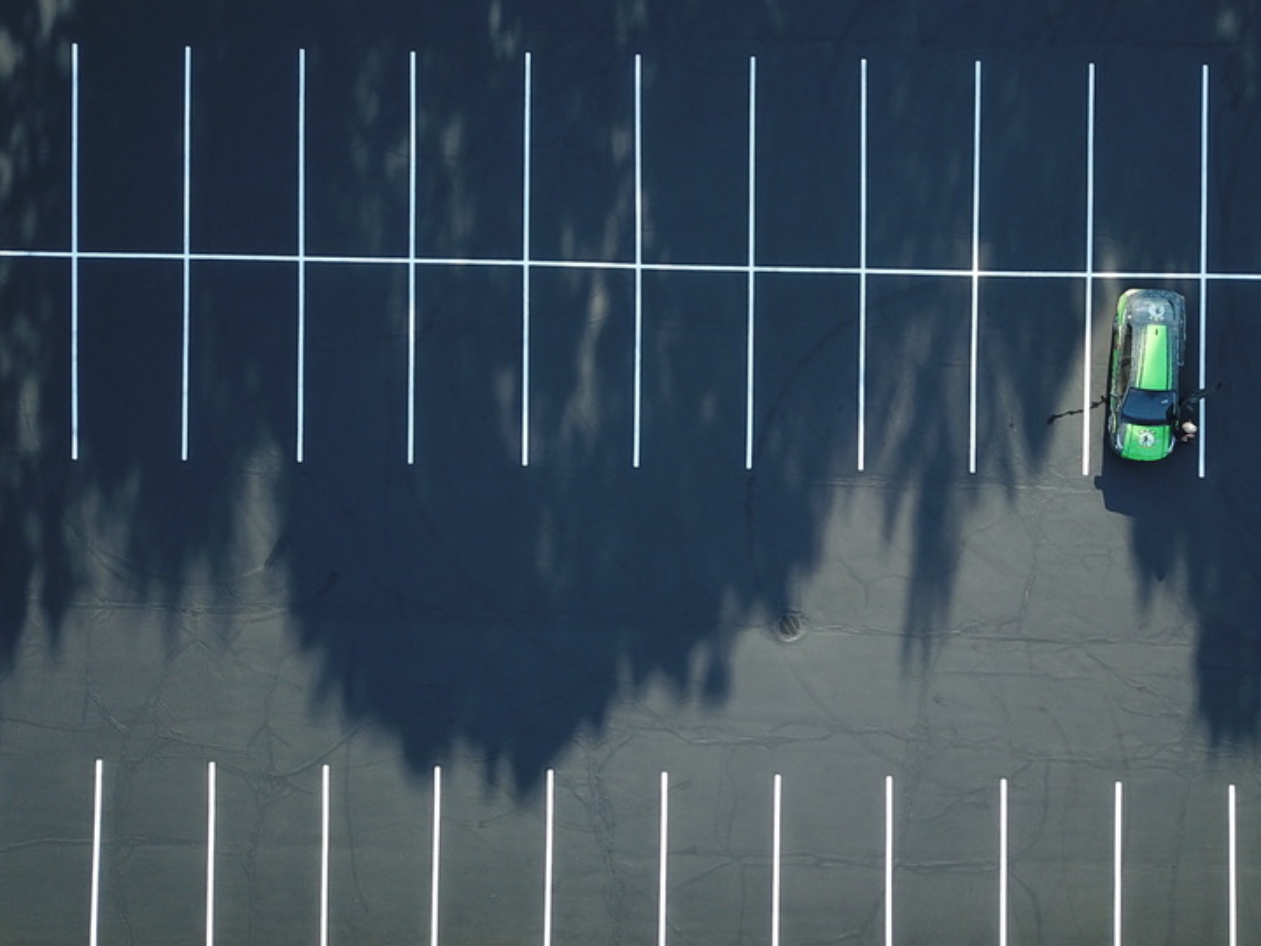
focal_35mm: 37
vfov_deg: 38.7
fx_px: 1348
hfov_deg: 49.3
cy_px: 455
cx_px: 841
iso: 100
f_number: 2.2
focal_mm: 4.73
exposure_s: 1/371
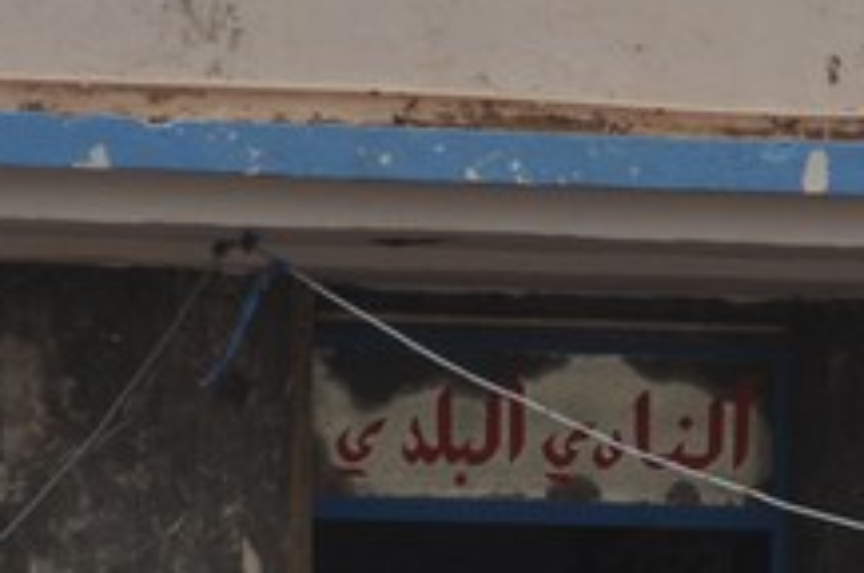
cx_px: 1246
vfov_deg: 1.5
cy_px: 503
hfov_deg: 2.3
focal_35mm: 885
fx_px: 21208
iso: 200
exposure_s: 1/200
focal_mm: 200
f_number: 7.1
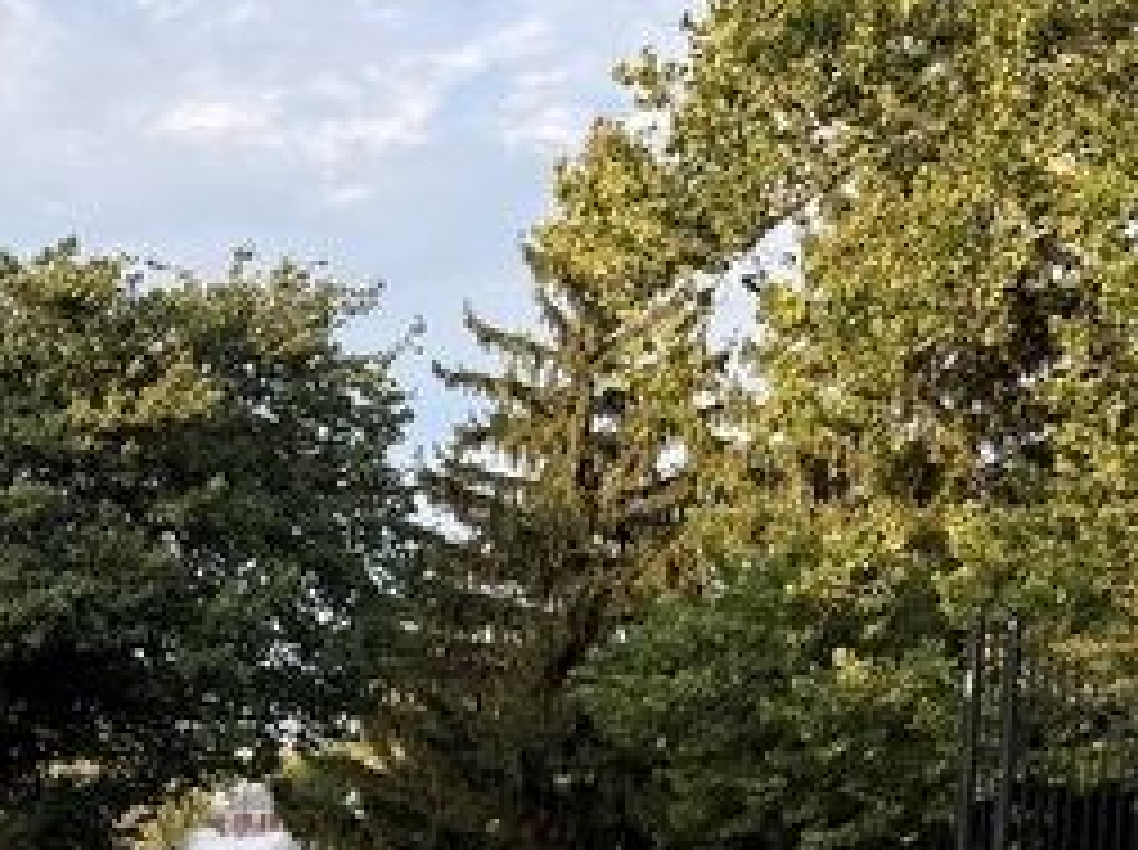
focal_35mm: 76
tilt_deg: -7.5
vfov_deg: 17.9
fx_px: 2495
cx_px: -220
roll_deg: +0.0
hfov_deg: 23.5
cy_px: 1156
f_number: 1.78
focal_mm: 6.76
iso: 80
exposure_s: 1/539
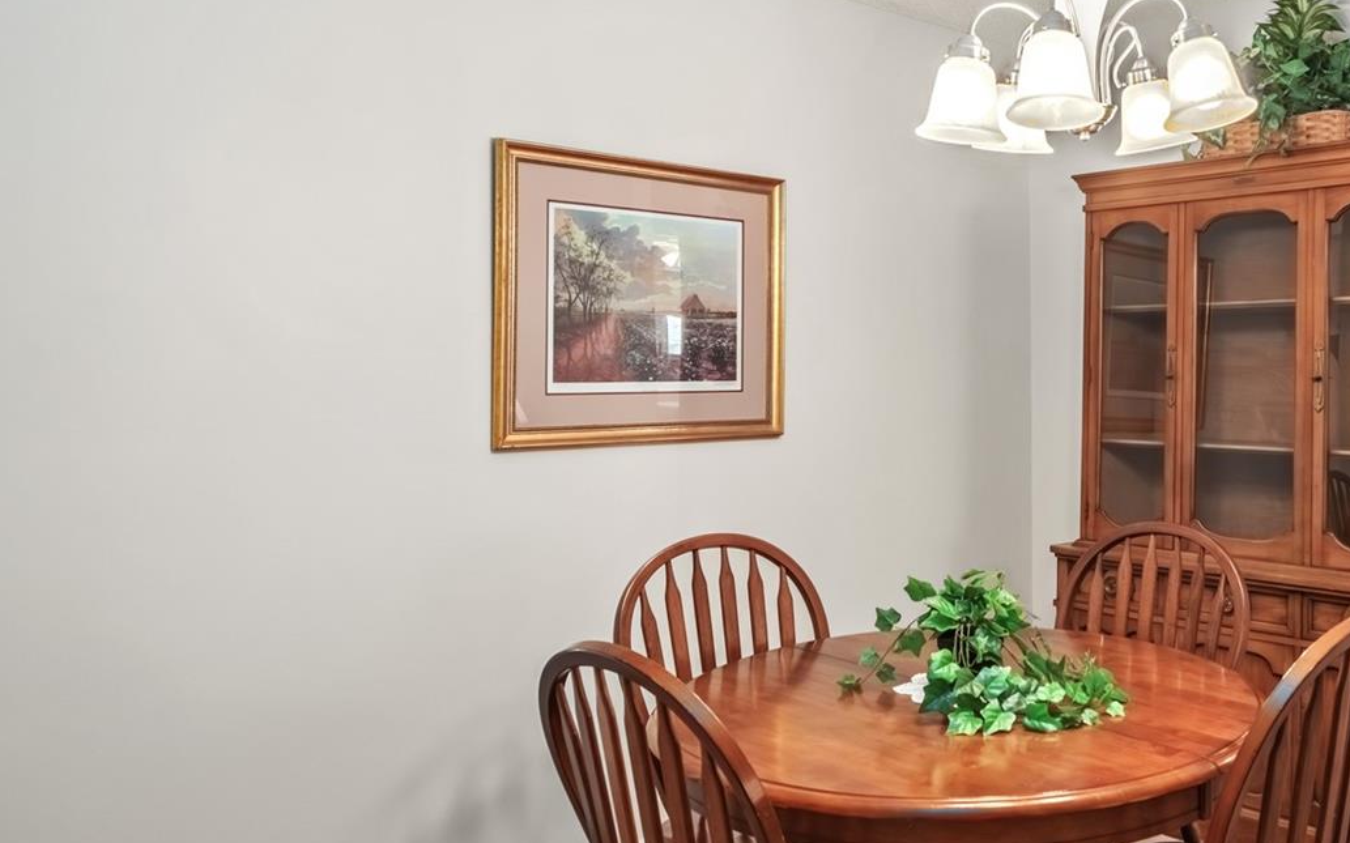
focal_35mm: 31
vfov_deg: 40.7
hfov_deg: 59.0
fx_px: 1132
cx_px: 980
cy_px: 355
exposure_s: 1/5
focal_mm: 13
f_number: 9
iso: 250
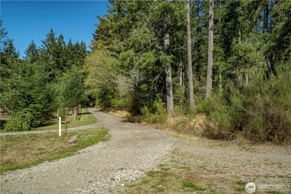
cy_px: 97
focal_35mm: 35
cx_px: 146
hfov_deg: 54.4
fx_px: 283
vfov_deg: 37.9
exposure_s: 1/80
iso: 100
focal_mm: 35
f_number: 7.1
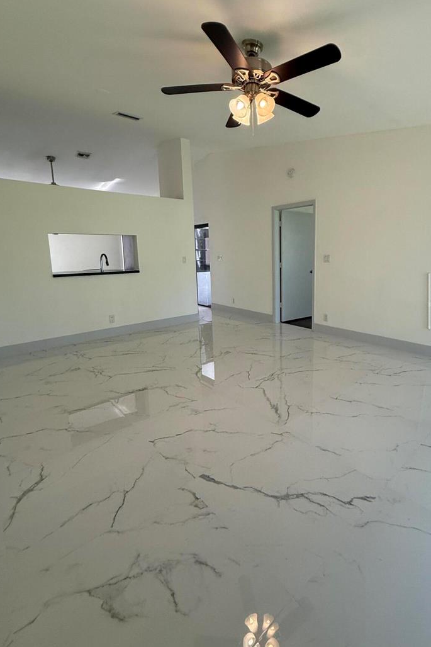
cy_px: 296
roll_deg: -0.3
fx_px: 305
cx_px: 256
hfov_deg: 69.8
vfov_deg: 93.1
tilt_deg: -7.5
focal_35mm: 17
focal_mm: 2.22
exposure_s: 1/120
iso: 160
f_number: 2.2
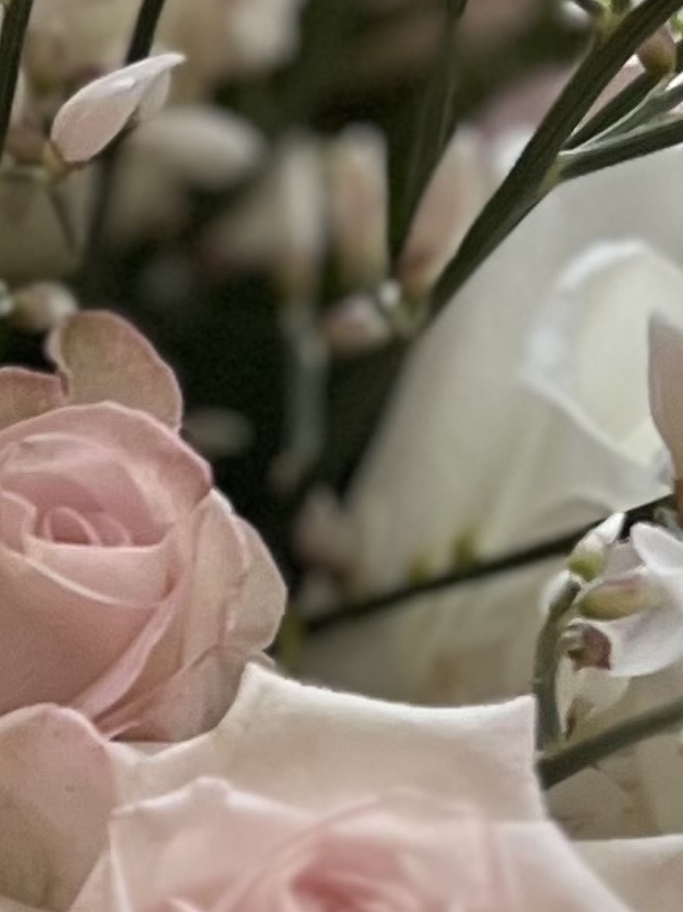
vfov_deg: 10.9
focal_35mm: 179
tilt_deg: -37.9
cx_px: -425
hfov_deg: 8.1
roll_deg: +1.0
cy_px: 1075
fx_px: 4713
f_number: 1.5
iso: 200
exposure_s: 1/60
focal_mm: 5.7
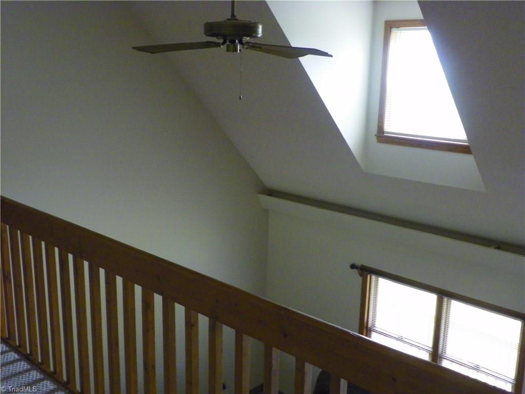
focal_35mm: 39
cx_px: 262
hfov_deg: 47.9
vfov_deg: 36.8
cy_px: 197
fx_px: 591
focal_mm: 6.9
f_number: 3.2
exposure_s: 1/30
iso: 400
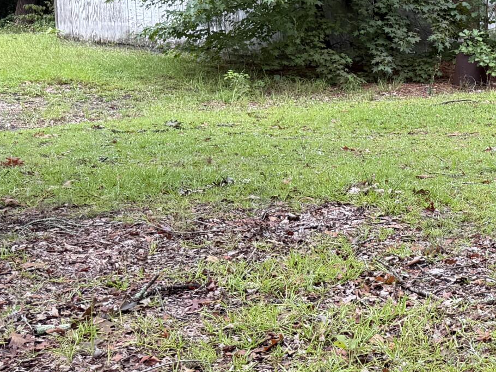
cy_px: 111
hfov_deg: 20.9
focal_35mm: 79
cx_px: 748
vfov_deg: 18.6
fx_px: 1132
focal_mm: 6.76
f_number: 1.78
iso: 80
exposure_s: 1/272
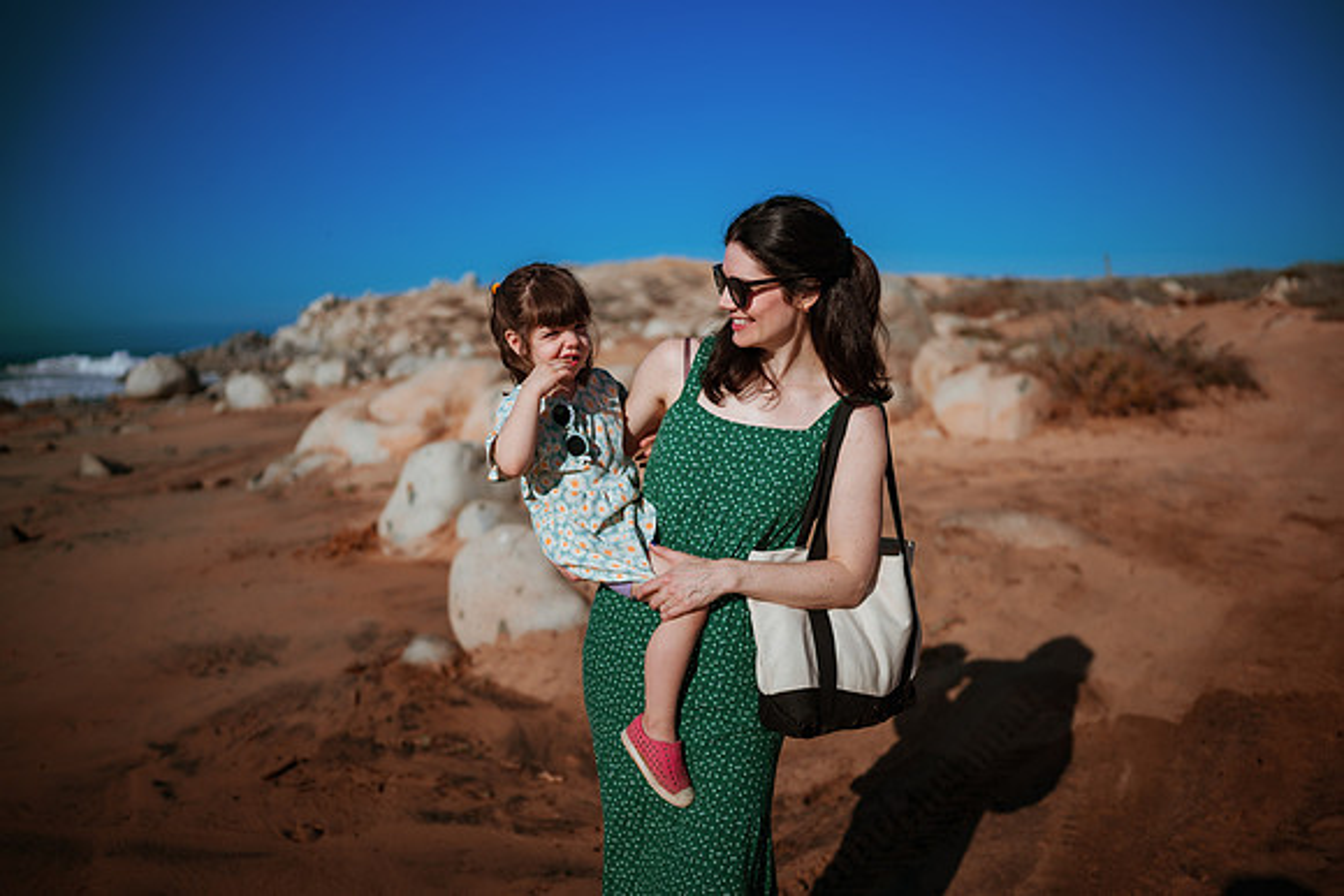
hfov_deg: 54.4
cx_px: 672
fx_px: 1307
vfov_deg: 37.9
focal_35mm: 35
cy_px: 448
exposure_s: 1/8000
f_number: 1.8
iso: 50
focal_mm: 35
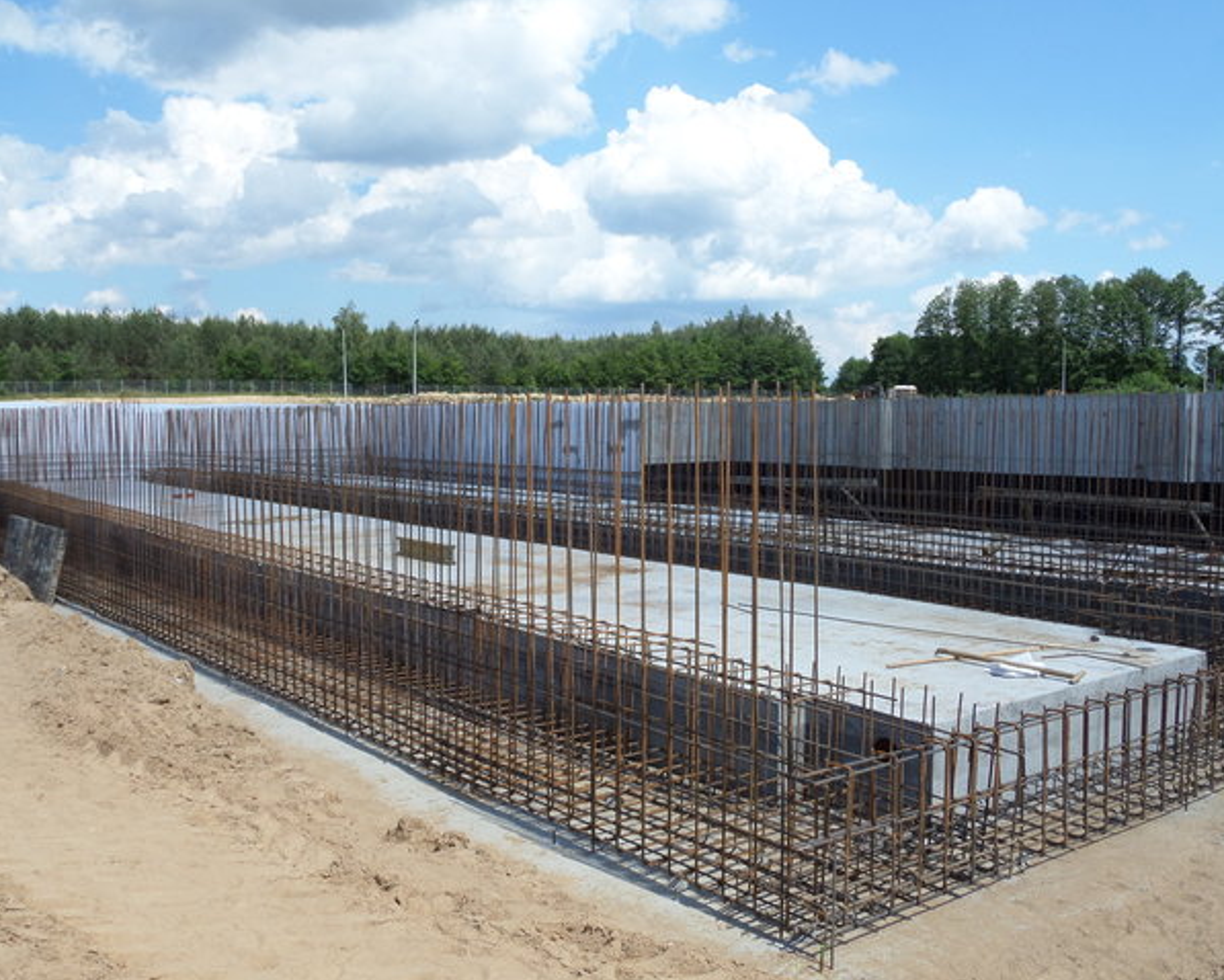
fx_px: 1232
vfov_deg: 43.4
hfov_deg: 52.8
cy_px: 496
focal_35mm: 34
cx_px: 631
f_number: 4.4
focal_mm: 5.3
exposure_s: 1/500
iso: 80
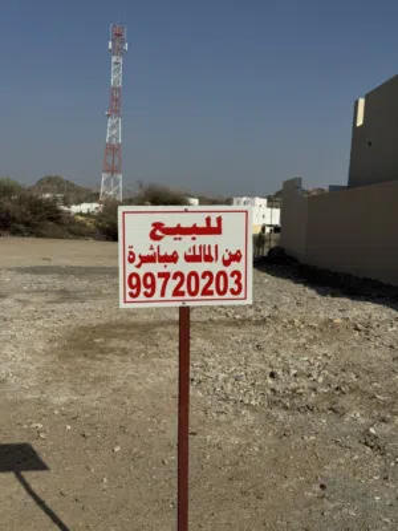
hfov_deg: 30.3
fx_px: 736
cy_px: 266
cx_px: 199
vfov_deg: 39.7
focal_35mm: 48
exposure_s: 1/15385
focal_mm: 6.76
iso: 64
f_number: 1.78
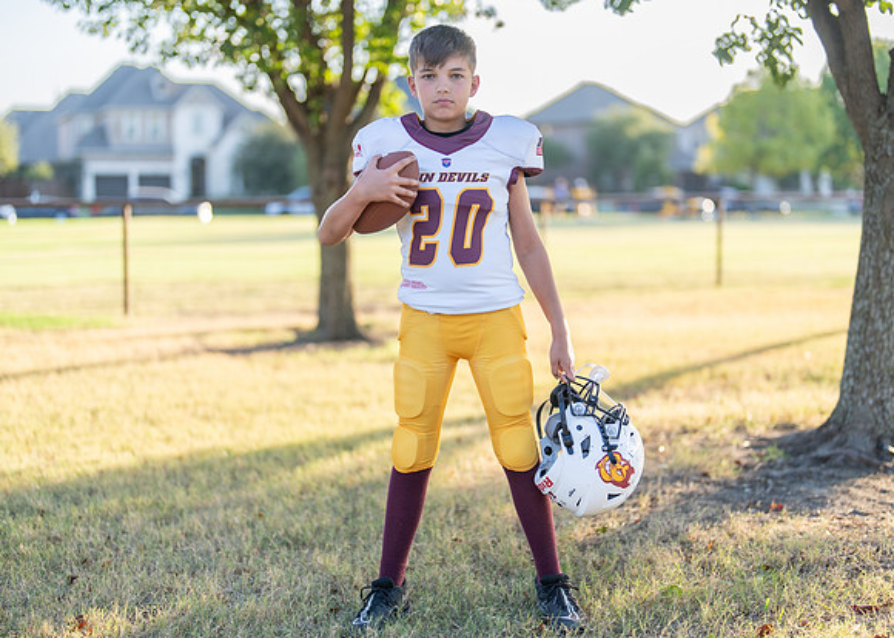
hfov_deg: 34.8
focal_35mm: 56
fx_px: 1427
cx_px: 479
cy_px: 322
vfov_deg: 25.2
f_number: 1.2
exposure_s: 1/1250
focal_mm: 50
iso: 100
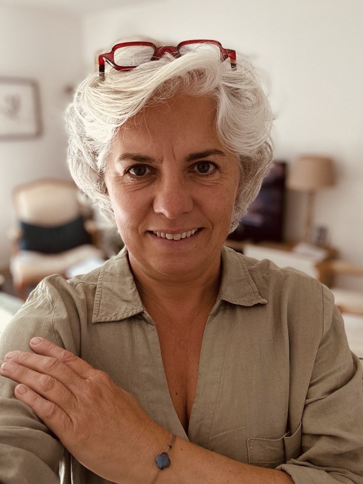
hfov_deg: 46.8
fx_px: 419
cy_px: 242
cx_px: 182
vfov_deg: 60.0
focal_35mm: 30
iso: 64
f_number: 1.9
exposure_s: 1/121
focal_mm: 2.69
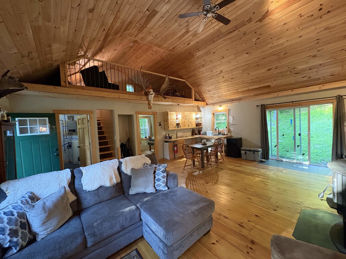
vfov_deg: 85.7
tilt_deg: -1.5
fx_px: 140
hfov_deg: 102.1
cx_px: 173
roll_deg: +2.9
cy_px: 130
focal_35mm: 14
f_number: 2.2
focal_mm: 2.22
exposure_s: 1/40
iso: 640
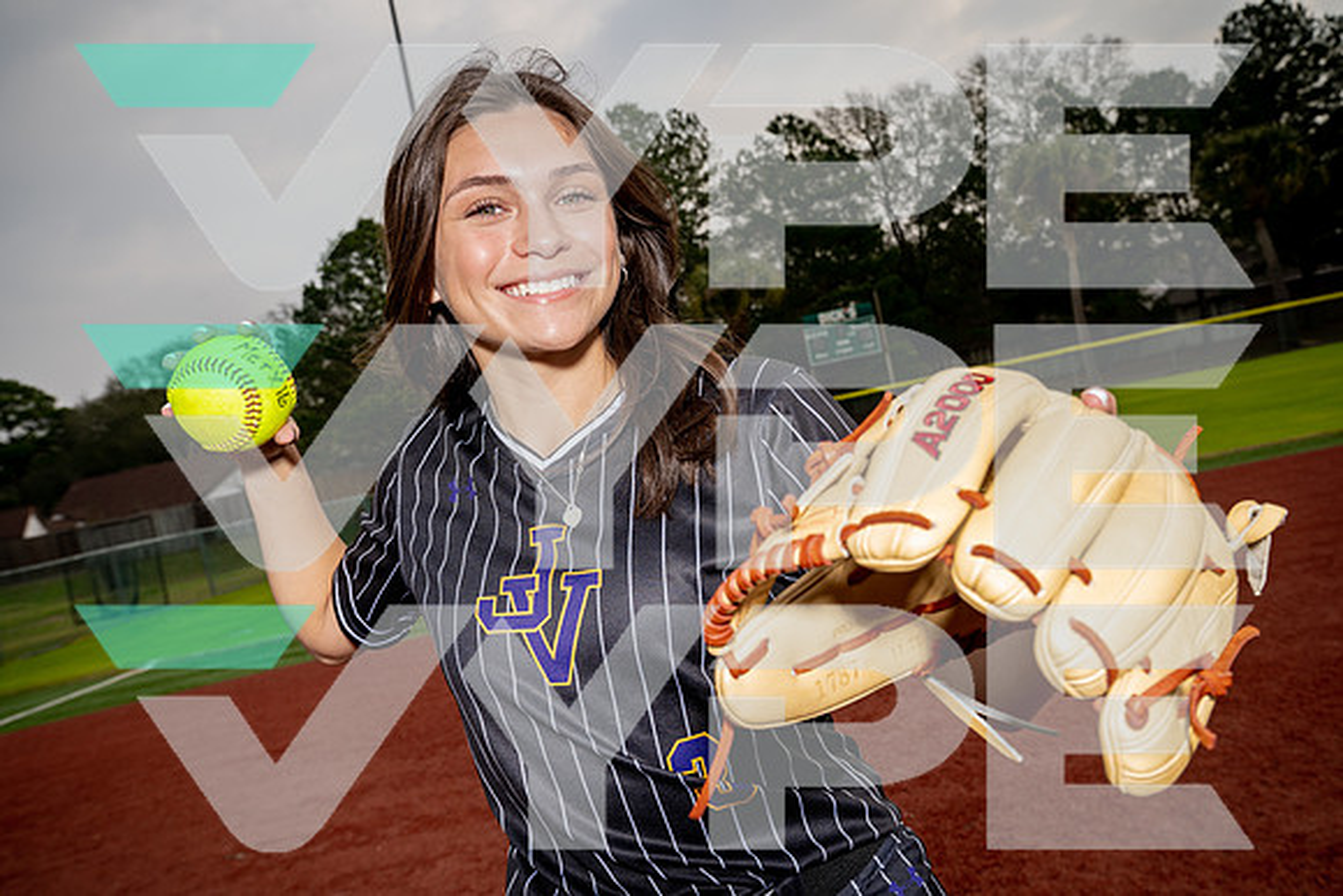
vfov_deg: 38.9
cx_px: 672
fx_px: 1269
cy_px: 448
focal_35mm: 34
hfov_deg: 55.8
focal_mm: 34
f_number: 8
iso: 100
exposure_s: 1/250
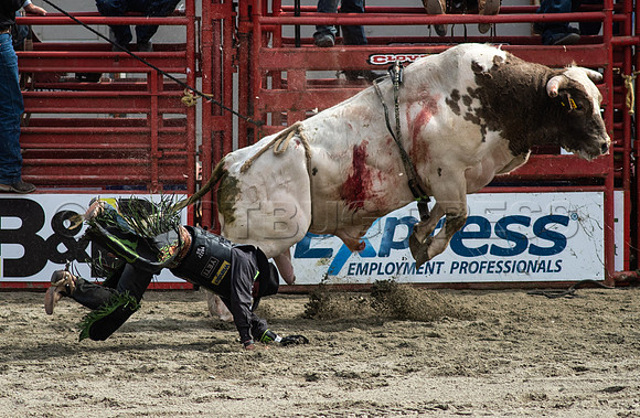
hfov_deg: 3.4
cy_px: 216
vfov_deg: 2.2
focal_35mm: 613
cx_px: 302
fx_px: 10834
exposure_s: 1/8000
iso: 1000
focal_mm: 300
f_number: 4
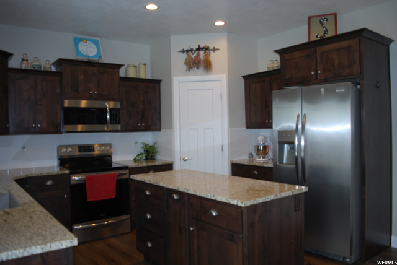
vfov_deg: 48.0
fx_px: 298
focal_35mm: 27
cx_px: 198
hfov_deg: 67.3
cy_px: 132
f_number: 3.8
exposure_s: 1/60
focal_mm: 18
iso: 200
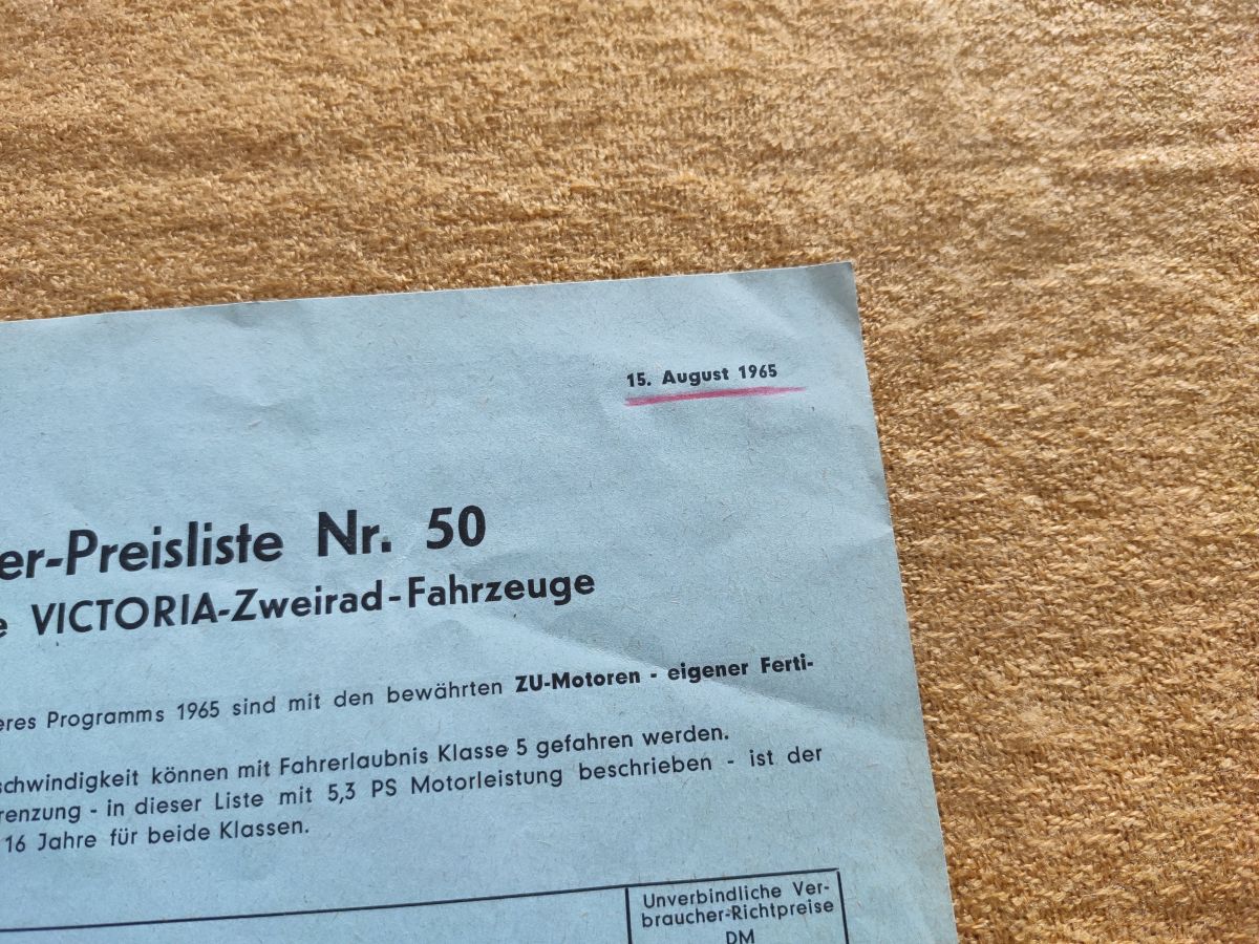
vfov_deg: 53.1
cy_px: 472
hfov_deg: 67.3
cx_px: 630
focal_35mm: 26
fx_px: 946
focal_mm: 4.77
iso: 620
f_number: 1.75
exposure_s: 1/100
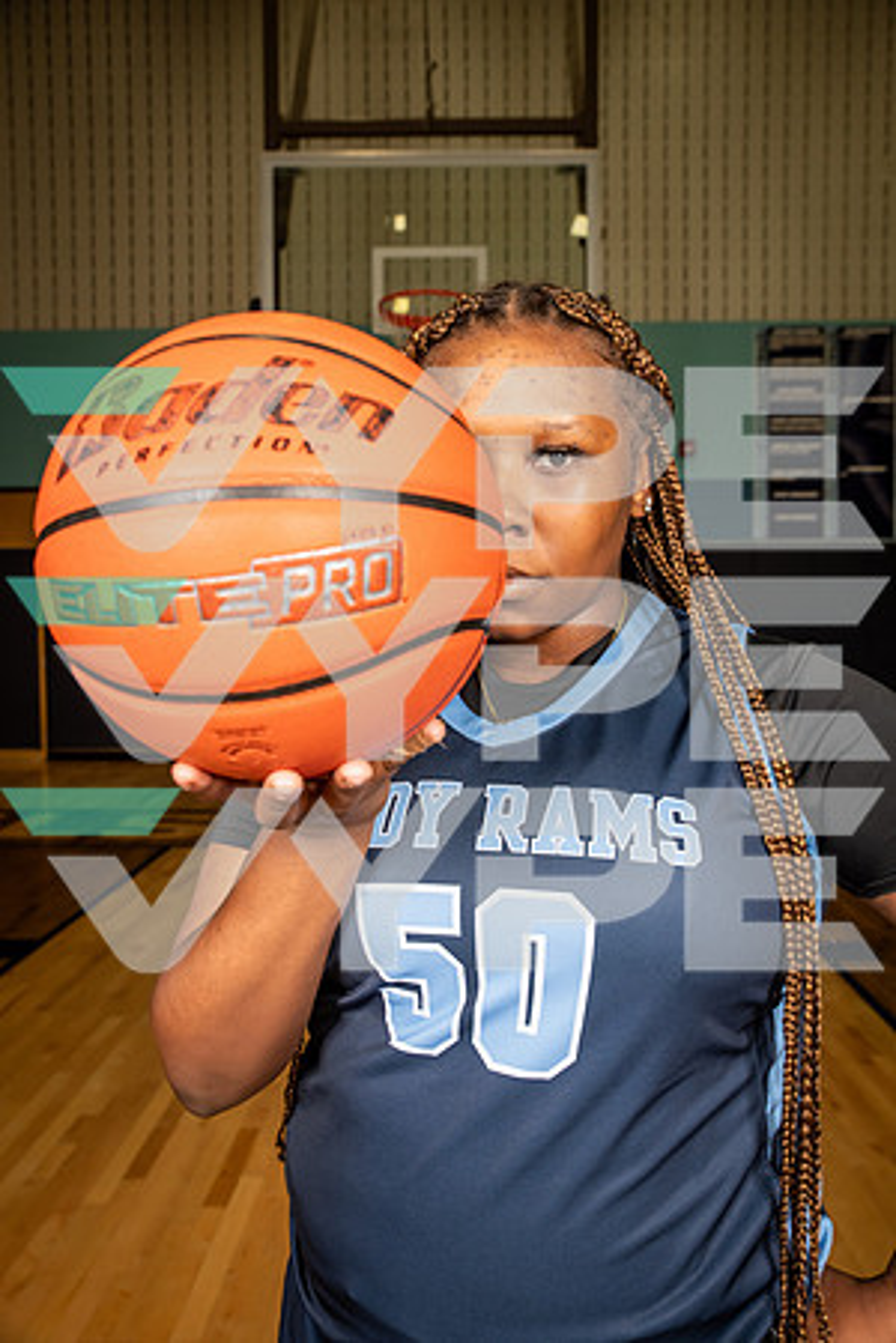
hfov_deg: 41.1
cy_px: 672
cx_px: 448
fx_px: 1195
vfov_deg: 58.7
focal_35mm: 32
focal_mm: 32
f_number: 6.3
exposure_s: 1/320
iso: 640
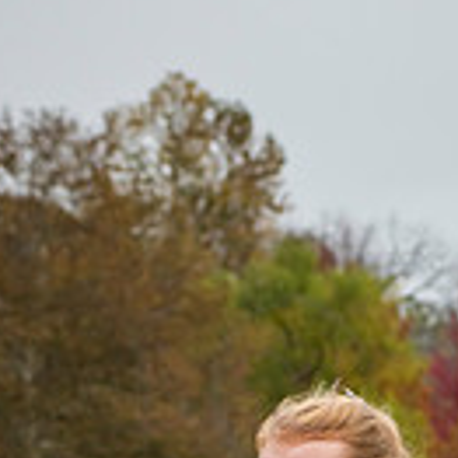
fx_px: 3488
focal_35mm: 233
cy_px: 703
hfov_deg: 7.5
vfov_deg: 7.4
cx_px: 304
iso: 640
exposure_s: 1/400
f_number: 6.3
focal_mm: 80
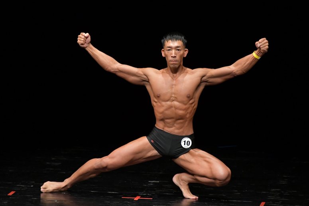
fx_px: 3861
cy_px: 103
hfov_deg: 4.6
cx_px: 154
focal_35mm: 450
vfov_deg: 3.1
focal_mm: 300
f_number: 5.6
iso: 3200
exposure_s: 1/400
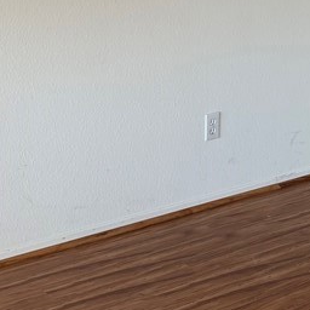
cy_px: -168
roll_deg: +2.4
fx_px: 861
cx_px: 348
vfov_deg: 18.0
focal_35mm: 85
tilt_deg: +5.4
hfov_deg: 19.5
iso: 160
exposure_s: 1/60
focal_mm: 6.76
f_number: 1.78
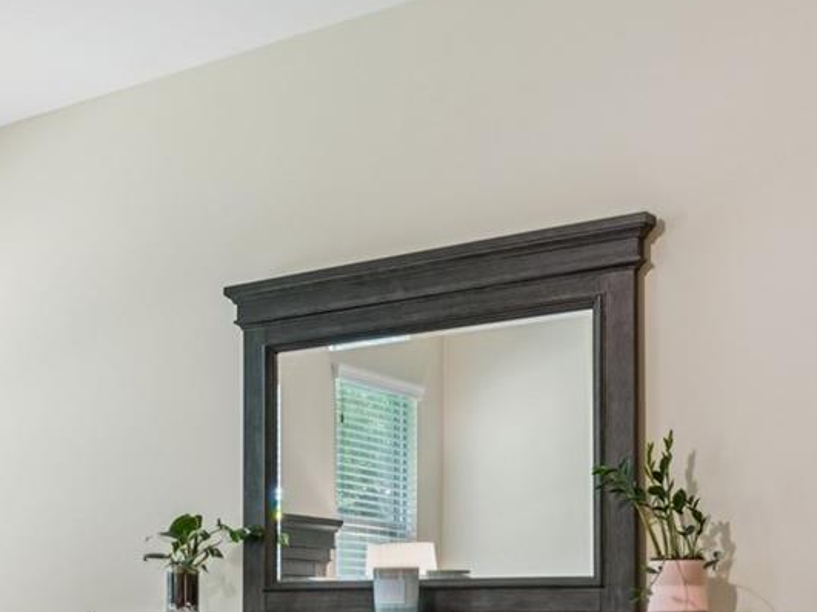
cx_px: -186
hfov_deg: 26.3
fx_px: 1530
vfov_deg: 21.9
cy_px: 590
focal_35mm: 65
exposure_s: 2
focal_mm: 17.5
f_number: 13
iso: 100
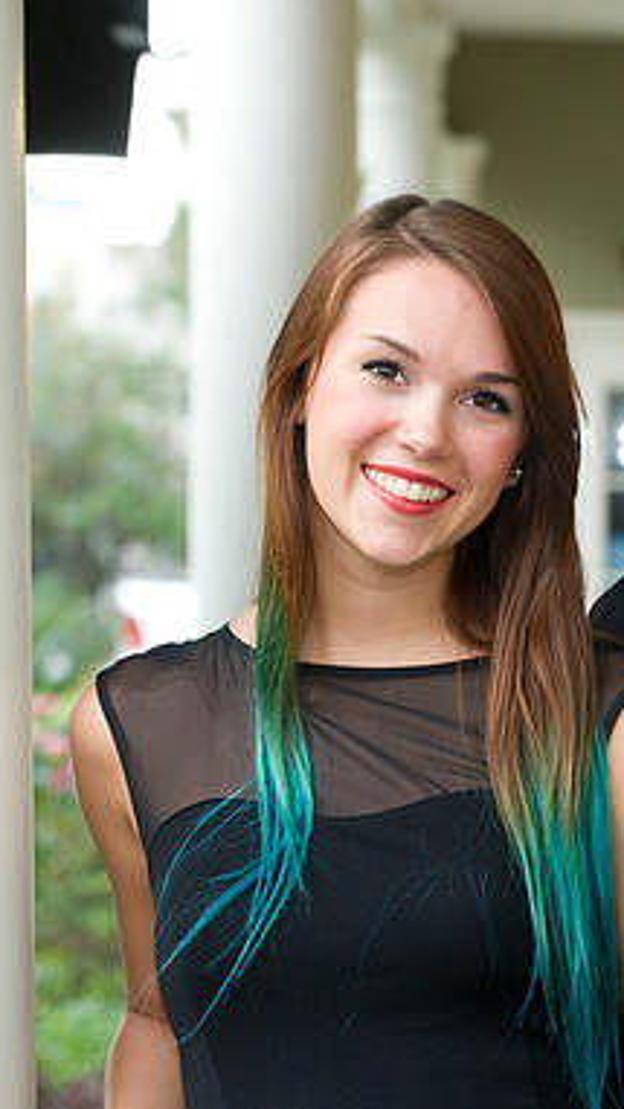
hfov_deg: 7.2
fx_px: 4910
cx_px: 714
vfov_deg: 12.9
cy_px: 552
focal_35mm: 167
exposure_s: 1/125
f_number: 5
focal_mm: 105
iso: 640
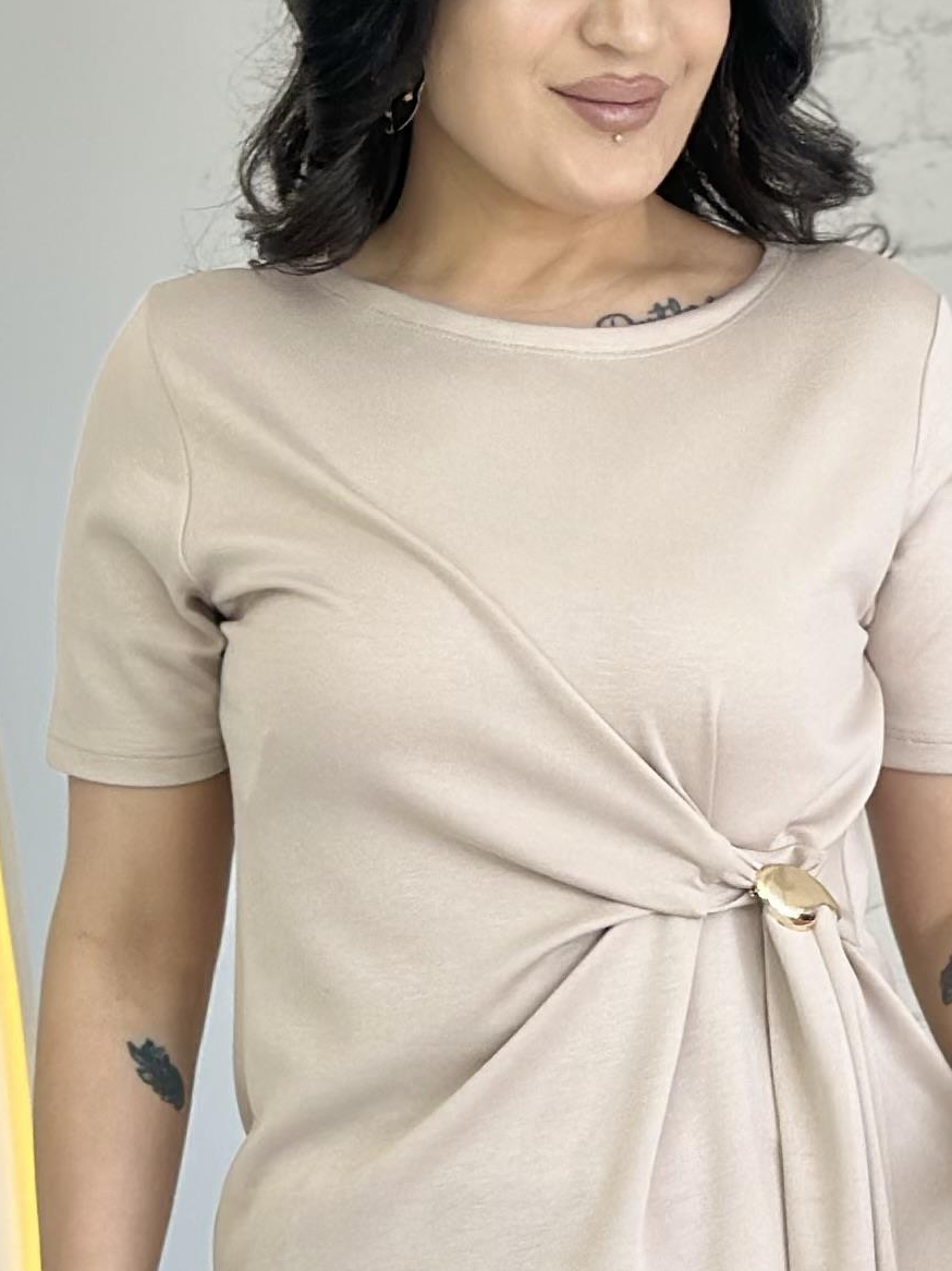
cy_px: 1600
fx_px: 6089
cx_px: 639
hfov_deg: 8.9
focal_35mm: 166
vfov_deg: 11.6
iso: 80
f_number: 1.78
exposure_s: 1/119
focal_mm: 6.86
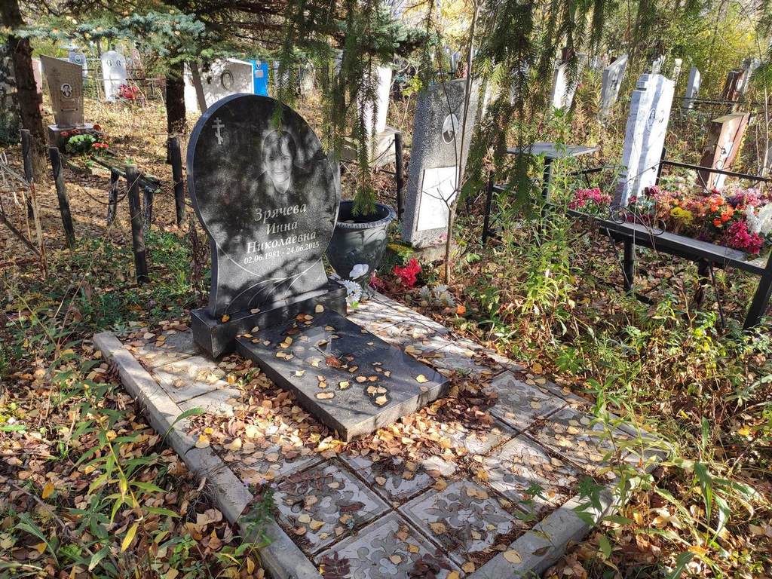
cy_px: 290
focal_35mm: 26
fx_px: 580
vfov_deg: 53.1
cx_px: 386
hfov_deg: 67.3
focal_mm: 4.77
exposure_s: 1/187
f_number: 1.75
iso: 112
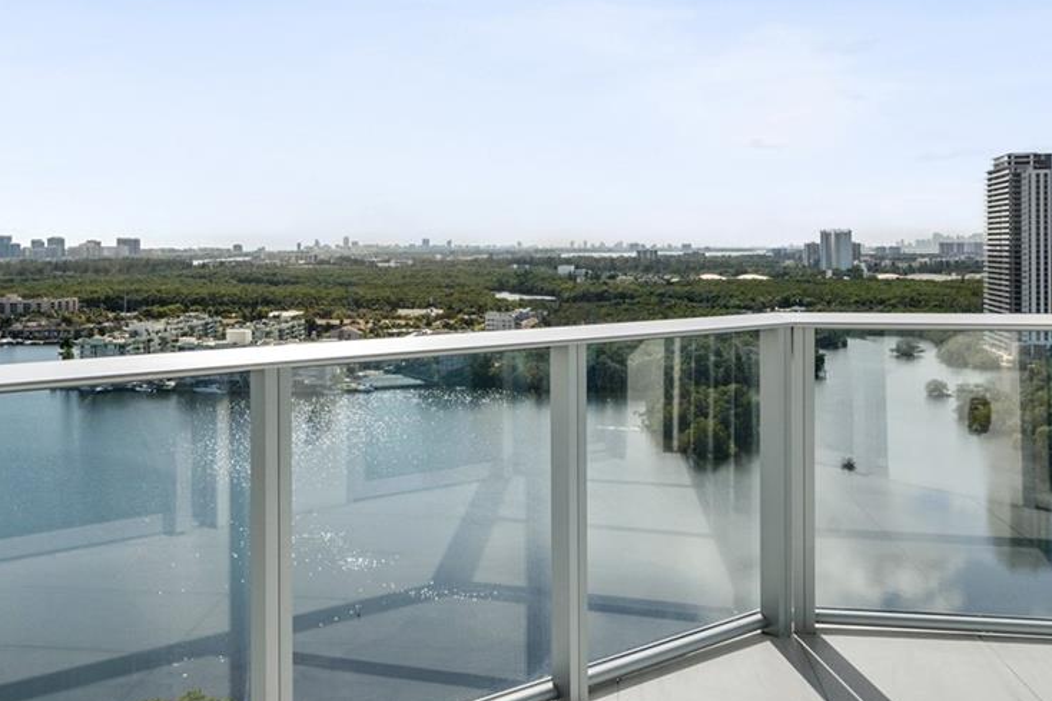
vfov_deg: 35.7
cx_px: 445
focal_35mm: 37
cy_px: 247
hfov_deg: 51.7
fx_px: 1081
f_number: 8
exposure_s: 1/800
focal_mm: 17
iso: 200
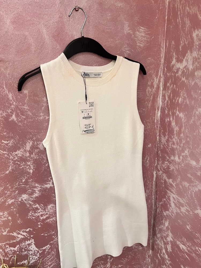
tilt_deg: -18.2
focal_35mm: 26
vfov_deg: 67.3
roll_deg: +1.9
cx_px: 100
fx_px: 201
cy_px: 134
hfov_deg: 53.1
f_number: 1.5
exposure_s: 1/50
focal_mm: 5.7
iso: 250
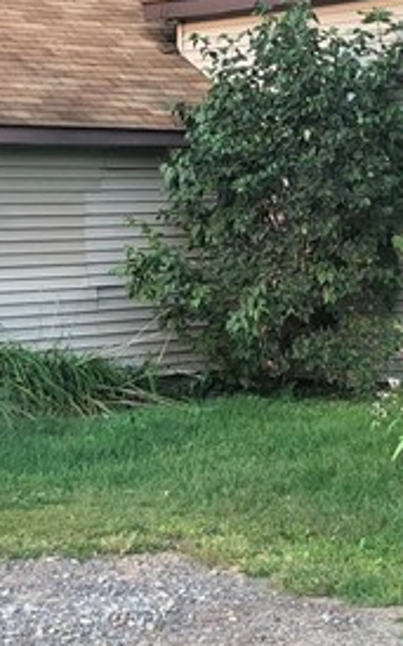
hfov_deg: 11.7
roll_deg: +1.7
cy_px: 210
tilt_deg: +2.3
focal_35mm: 111
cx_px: 325
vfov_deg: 18.7
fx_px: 1953
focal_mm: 3.99
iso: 20
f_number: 1.8
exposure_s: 1/330
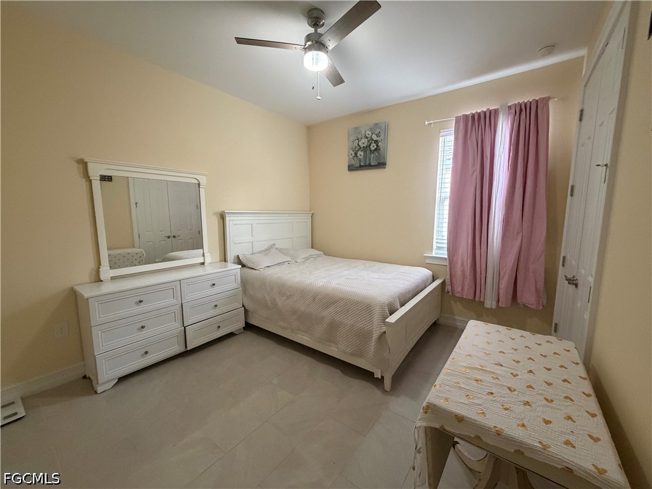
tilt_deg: -7.8
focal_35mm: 14
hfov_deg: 102.1
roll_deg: +0.5
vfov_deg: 85.7
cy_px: 244
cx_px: 326
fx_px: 264
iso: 400
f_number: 2.2
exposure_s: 1/60
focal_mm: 2.22
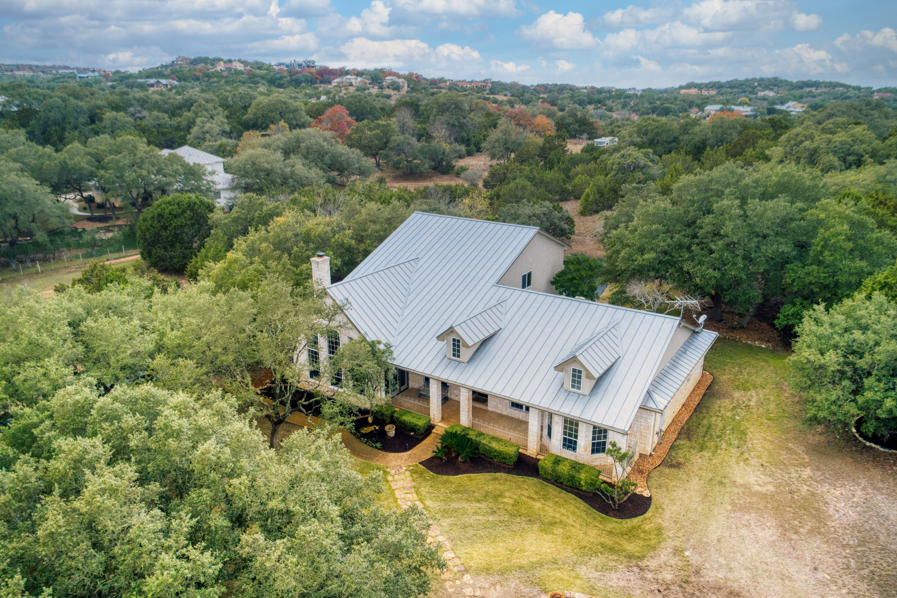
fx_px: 623
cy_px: 306
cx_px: 460
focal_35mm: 25
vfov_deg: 51.3
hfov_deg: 71.5
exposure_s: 1/100
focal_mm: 8.8
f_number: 3.5
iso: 200
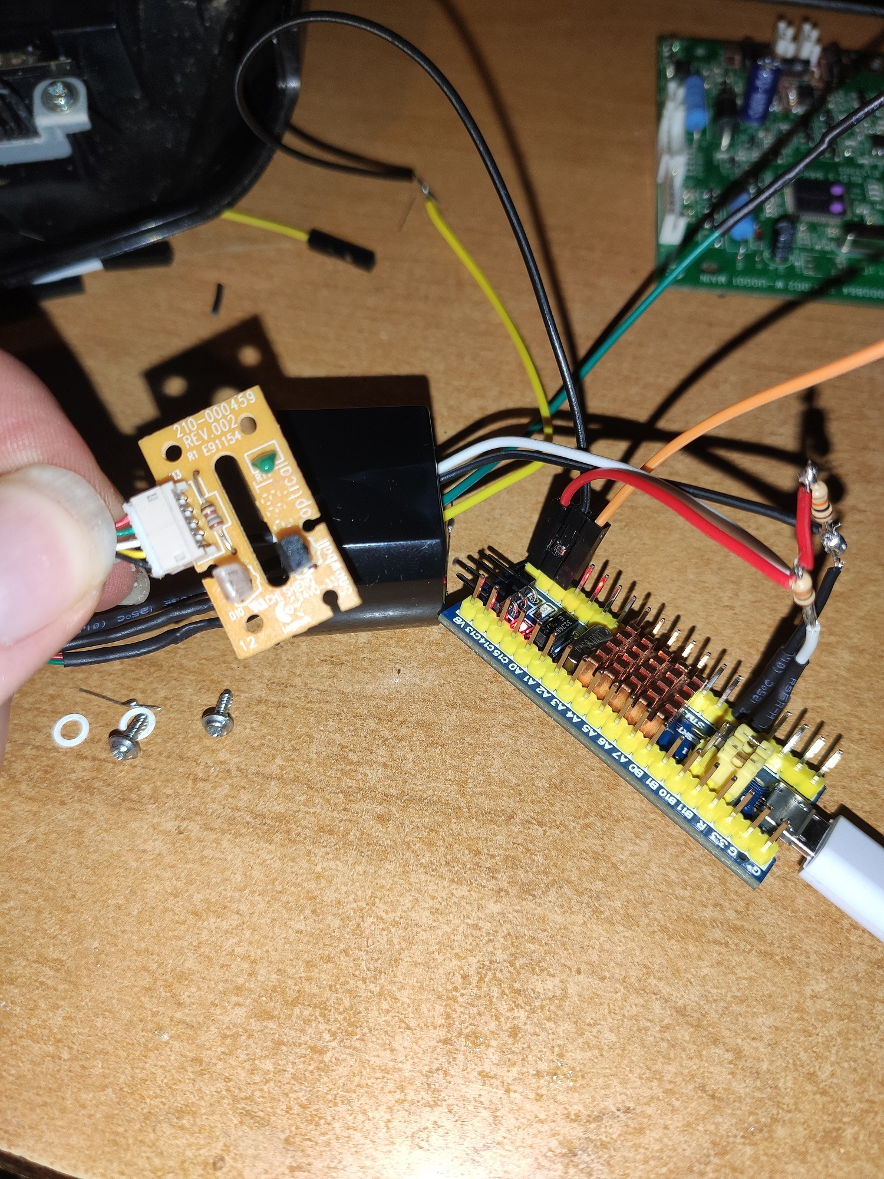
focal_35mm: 26
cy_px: 590
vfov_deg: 67.3
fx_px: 885
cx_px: 442
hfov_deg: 53.1
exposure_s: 1/100
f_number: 1.75
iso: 214
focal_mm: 4.77
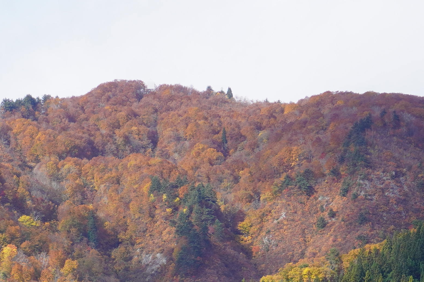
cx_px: -61
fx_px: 2378
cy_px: 438
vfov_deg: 6.7
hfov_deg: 10.1
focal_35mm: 202
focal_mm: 35
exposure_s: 1/100
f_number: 10
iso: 100
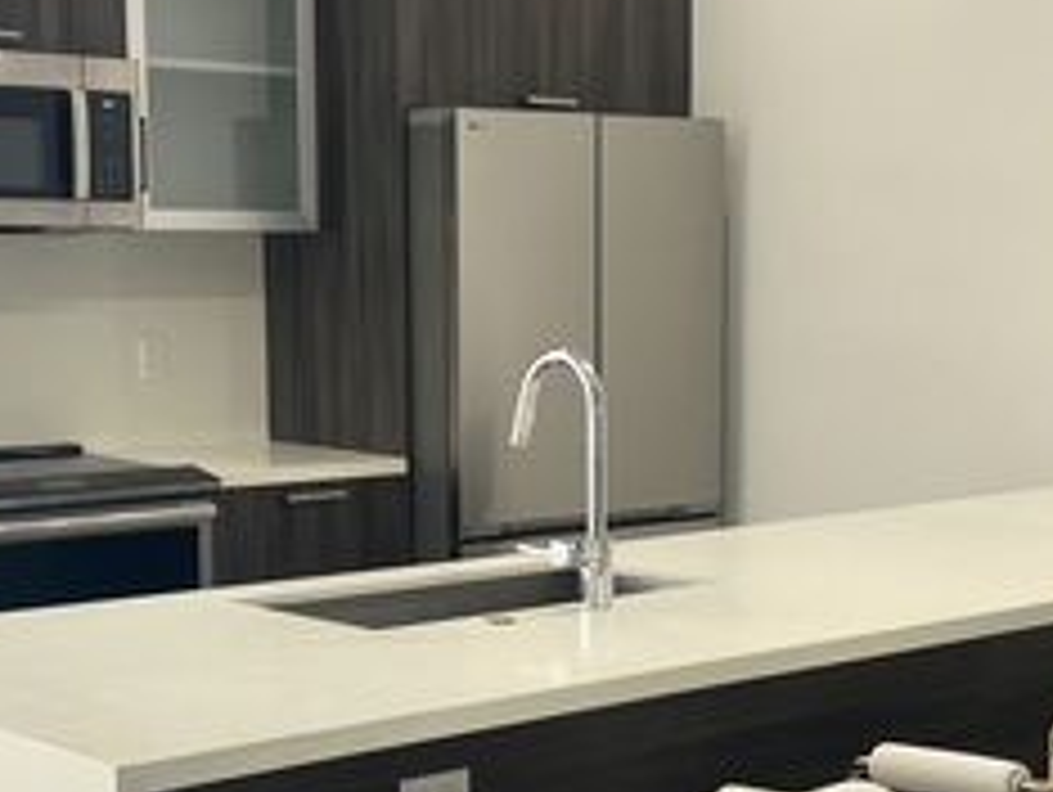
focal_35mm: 74
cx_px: 596
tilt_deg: -8.1
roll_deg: +0.1
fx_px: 2253
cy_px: 549
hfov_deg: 26.3
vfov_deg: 19.8
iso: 40
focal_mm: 5.7
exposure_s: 1/120
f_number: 1.5
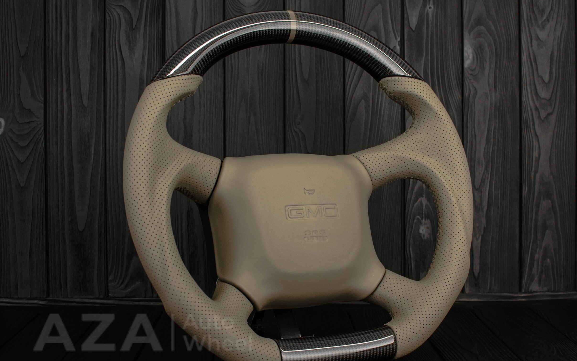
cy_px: 198
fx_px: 889
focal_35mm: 57
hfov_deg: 36.0
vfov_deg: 22.9
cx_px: 302
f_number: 6.3
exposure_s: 1/125
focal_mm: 35
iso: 500
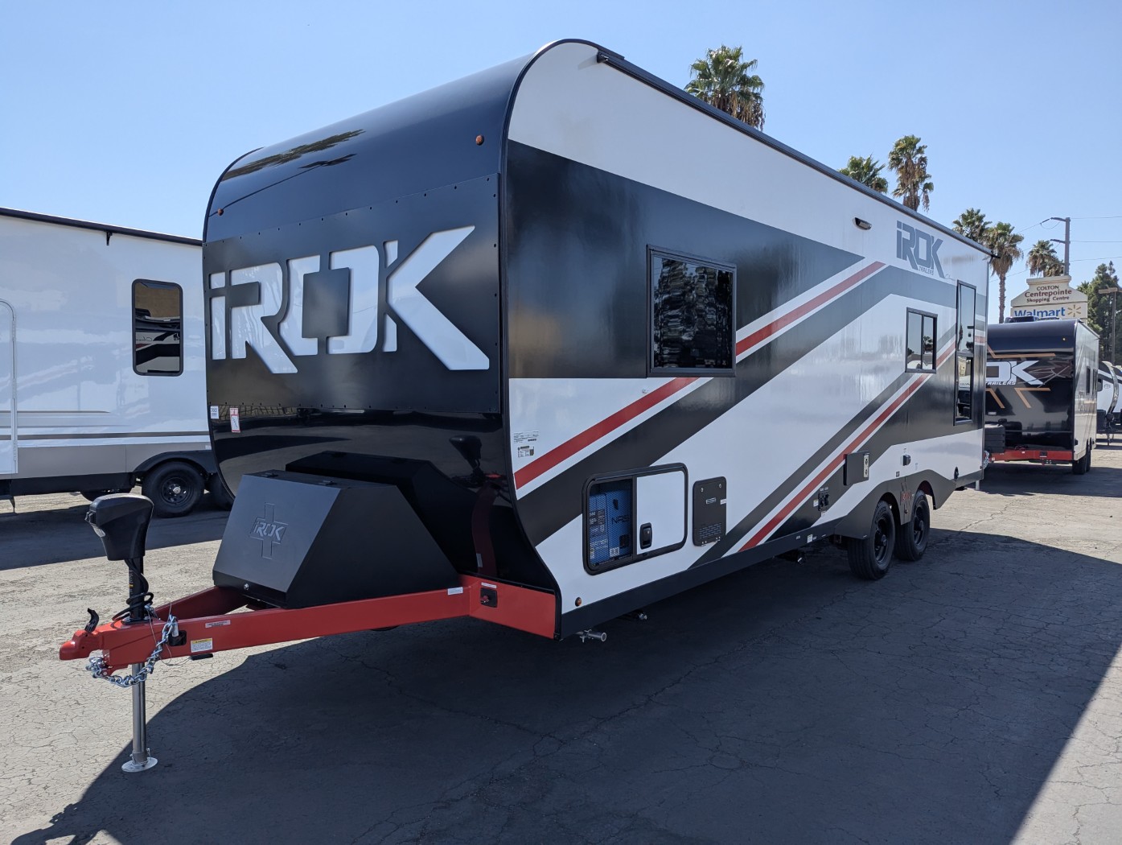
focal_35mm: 24
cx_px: 561
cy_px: 422
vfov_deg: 56.9
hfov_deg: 71.5
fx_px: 779
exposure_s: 1/1795
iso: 48
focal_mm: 6.81
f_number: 1.85
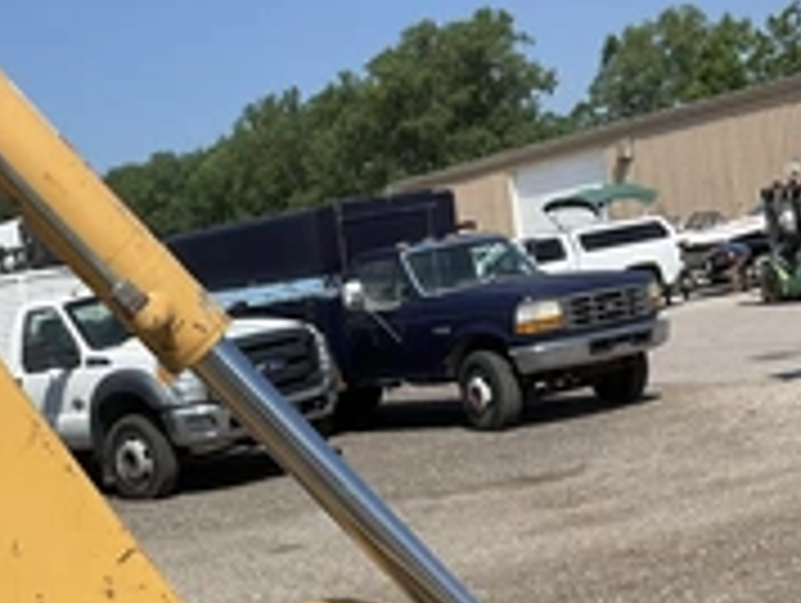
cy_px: 522
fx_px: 1506
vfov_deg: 22.2
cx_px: 140
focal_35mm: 65
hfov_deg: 29.0
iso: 25
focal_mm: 3
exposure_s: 1/2058
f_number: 1.8
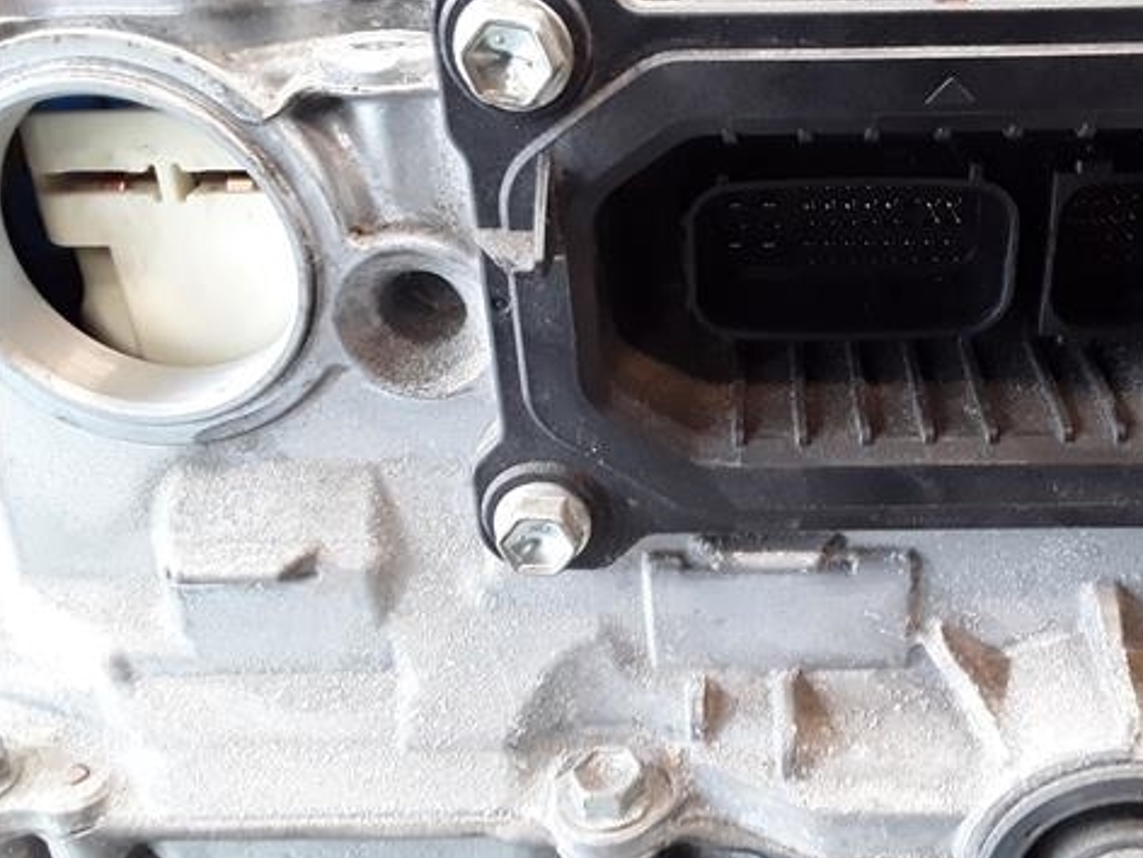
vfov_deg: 37.7
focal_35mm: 38
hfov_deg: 48.1
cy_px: 381
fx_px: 1255
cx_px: 768
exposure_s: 1/50
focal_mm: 2.91
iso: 80
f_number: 1.9
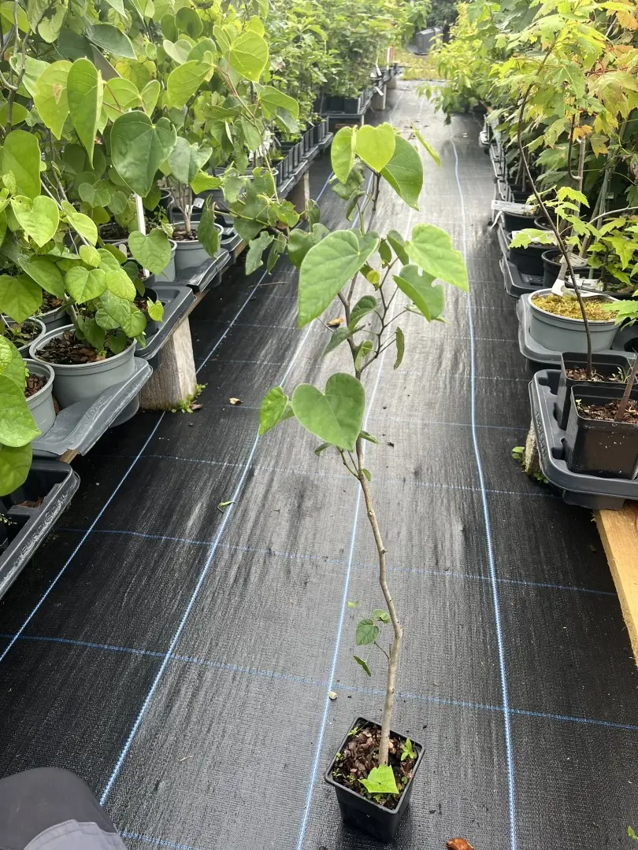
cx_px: 319
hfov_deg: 53.1
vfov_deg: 67.3
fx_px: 639
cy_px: 425
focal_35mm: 26
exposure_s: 1/121
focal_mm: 5.1
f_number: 1.6
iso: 40
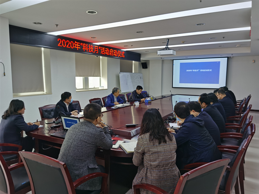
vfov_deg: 51.3
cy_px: 97
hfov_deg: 65.3
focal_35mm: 27
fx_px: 202
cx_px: 130
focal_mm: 5.56
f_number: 1.6
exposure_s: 1/100
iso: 64
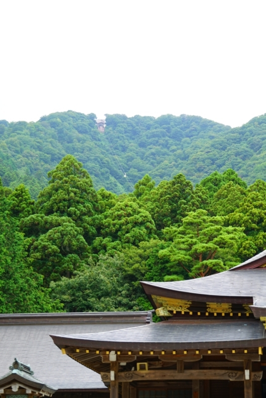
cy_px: 199
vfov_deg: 23.4
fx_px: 963
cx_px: 133
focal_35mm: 87
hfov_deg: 15.7
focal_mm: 58
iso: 125
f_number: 5.6
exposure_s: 1/90
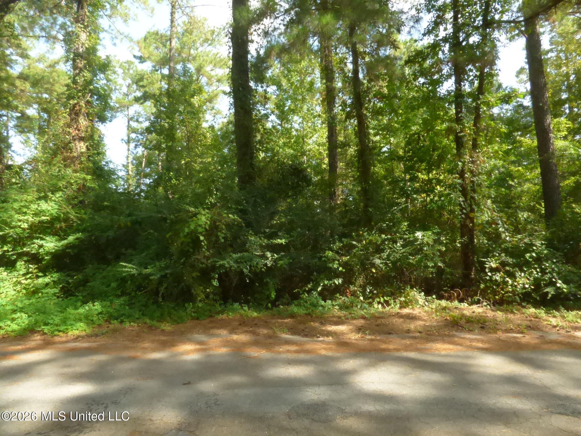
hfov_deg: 81.7
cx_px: 290
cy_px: 218
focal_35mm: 20
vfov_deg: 66.0
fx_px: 336
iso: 800
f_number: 7.1
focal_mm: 3.58
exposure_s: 1/320
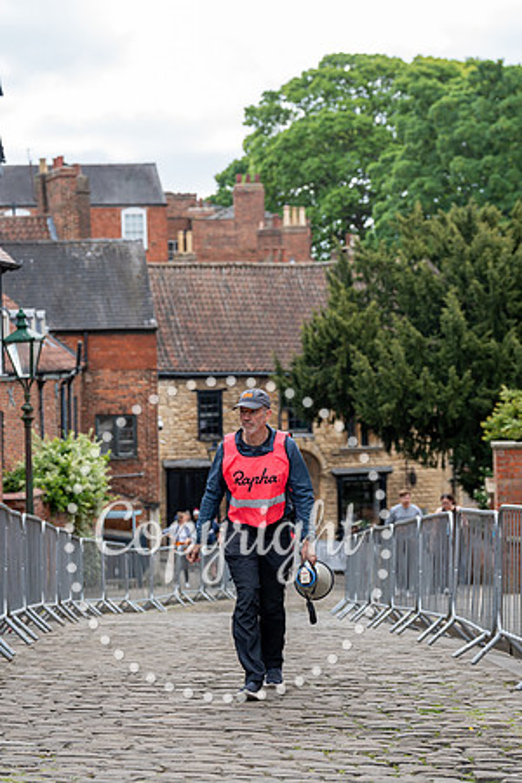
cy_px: 392
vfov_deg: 23.6
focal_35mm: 86
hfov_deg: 15.9
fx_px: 1870
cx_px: 261
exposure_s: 1/1000
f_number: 4
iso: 400
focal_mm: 86
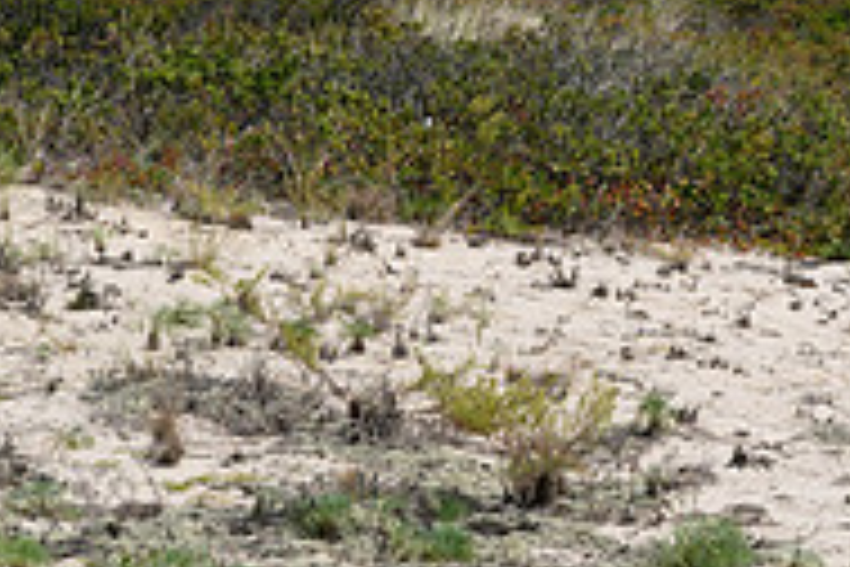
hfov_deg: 7.7
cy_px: 47
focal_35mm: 267
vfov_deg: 5.1
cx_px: 823
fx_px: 6304
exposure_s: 1/640
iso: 400
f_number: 14
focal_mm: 87
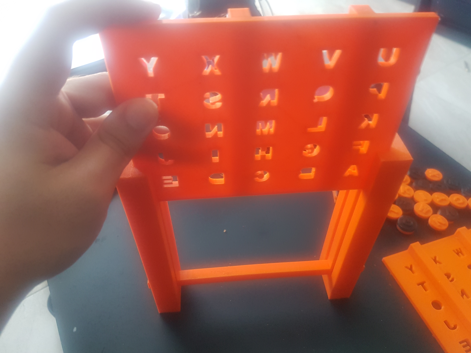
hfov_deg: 67.3
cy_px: 176
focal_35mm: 26
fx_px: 354
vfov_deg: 53.1
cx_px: 236
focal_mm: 4.2
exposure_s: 1/11
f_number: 1.7
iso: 200
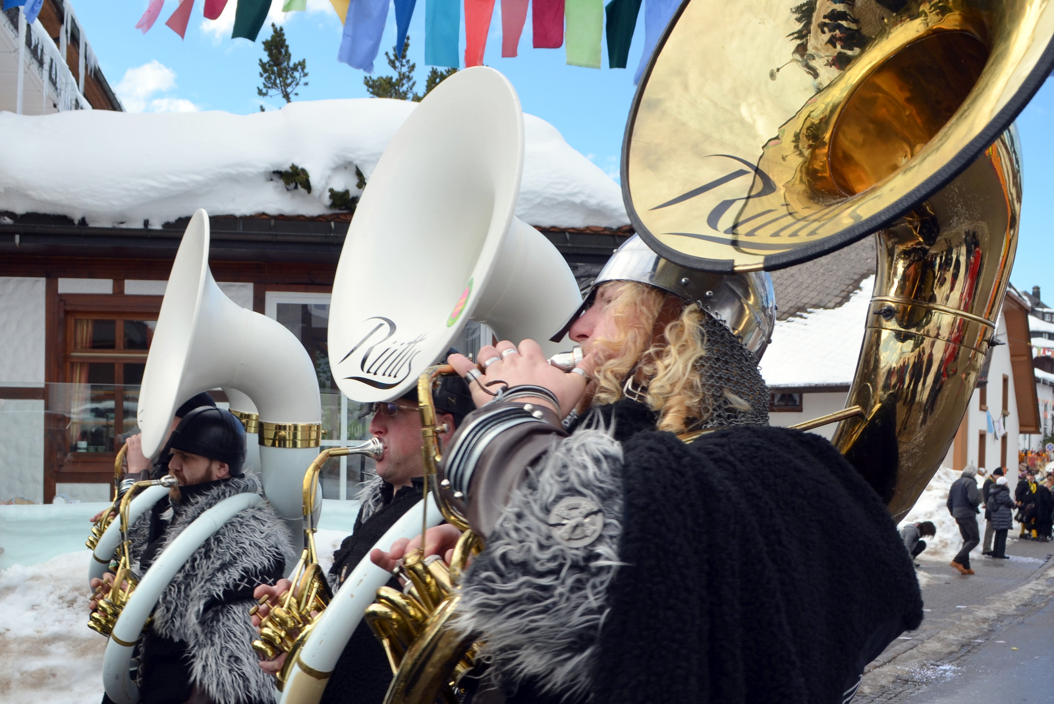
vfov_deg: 48.0
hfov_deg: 67.4
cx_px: 527
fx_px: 791
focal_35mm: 27
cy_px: 352
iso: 100
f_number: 7.1
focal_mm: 18
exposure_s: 1/200
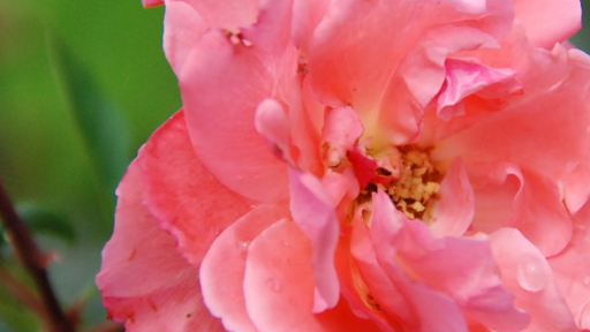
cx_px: 369
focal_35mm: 737
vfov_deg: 1.6
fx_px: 11530
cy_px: 134
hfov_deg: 2.9
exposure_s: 1/4000
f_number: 8
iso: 1600
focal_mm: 300
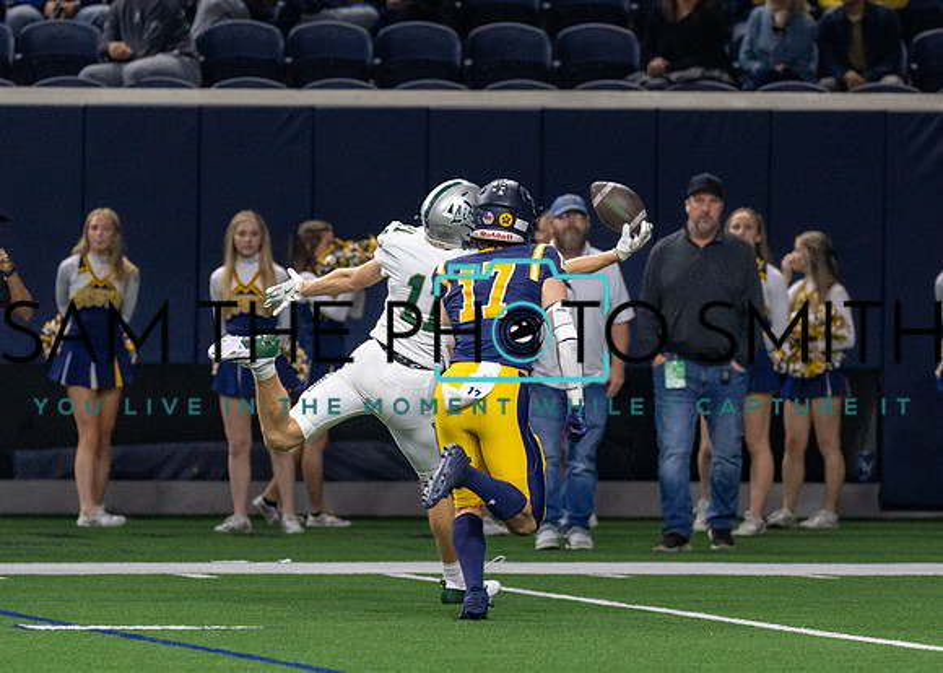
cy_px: 276
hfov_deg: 4.4
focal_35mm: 454
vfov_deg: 3.2
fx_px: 12165
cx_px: 441
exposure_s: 1/1000
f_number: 2.8
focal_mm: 200
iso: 2000
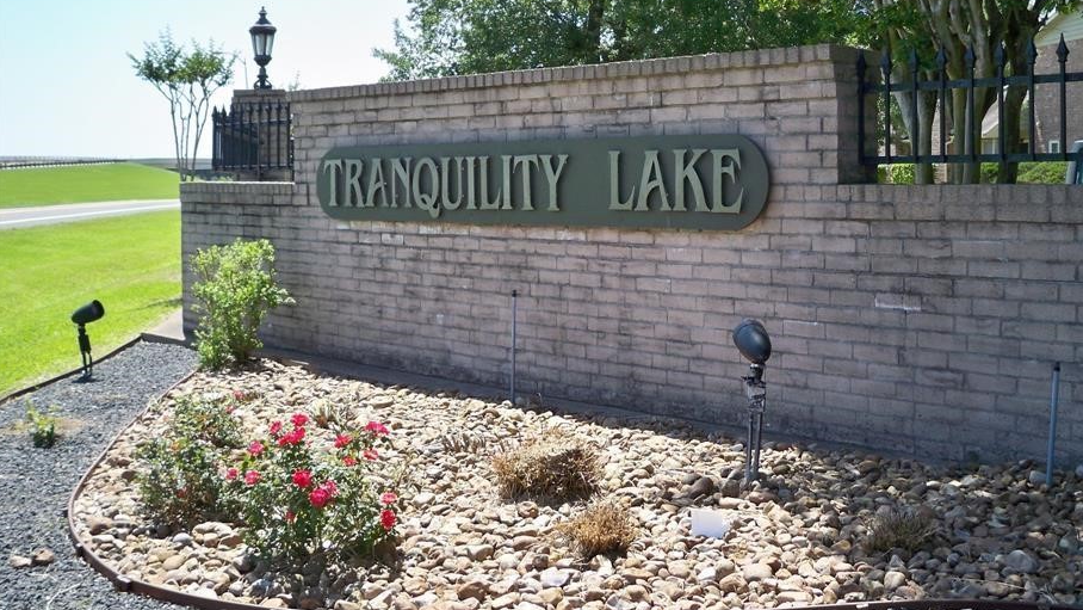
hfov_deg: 47.3
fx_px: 1235
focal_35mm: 43
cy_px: 192
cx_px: 607
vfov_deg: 27.5
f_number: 3.1
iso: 64
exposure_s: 1/400
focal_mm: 6.3
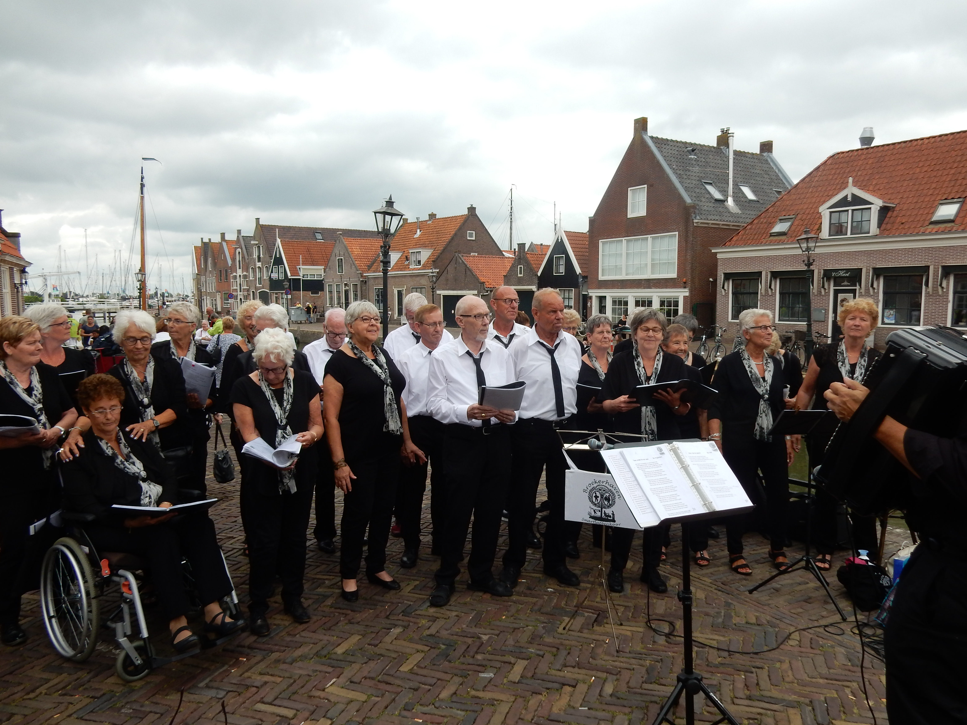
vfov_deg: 54.9
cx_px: 484
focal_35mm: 25
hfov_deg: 69.4
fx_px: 698
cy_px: 362
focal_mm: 4.5
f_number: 3.7
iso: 125
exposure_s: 1/400
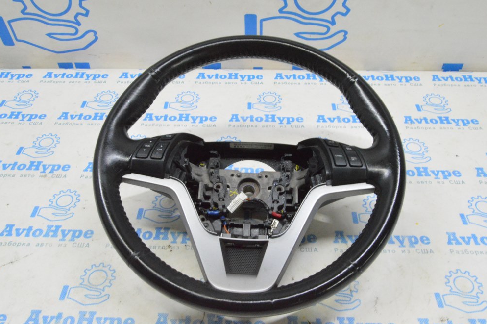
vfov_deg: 38.8
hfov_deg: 55.8
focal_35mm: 34
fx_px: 460
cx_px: 241
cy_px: 159
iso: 6400
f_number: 20
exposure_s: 1/15
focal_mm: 22
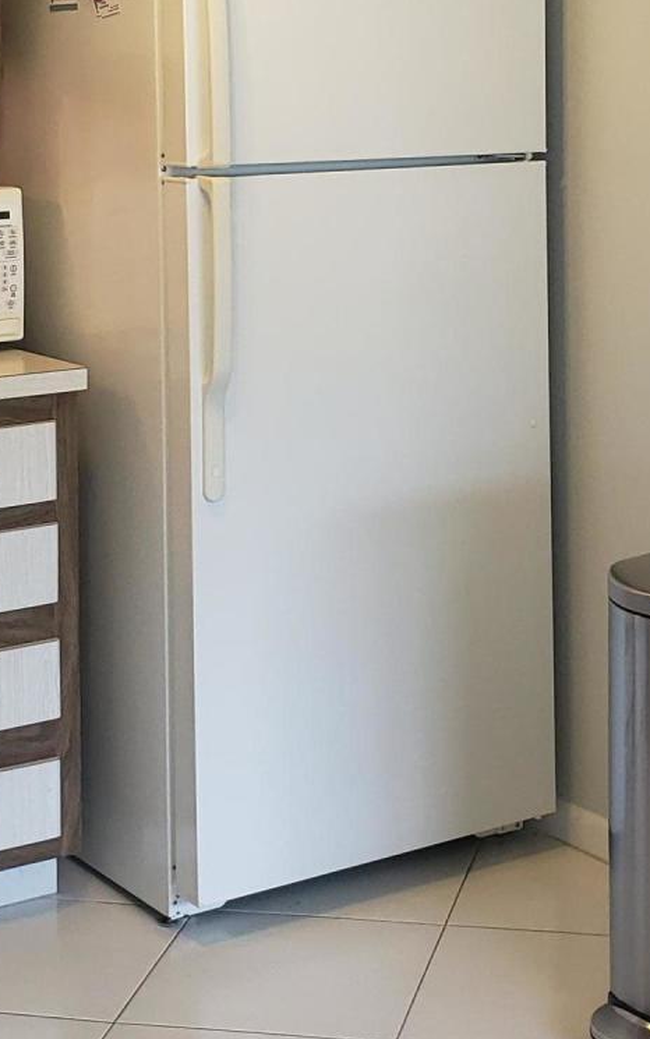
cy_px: 160
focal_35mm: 74
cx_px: 445
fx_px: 2096
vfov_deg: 27.1
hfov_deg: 17.6
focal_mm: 4.3
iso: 100
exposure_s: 1/40
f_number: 2.4
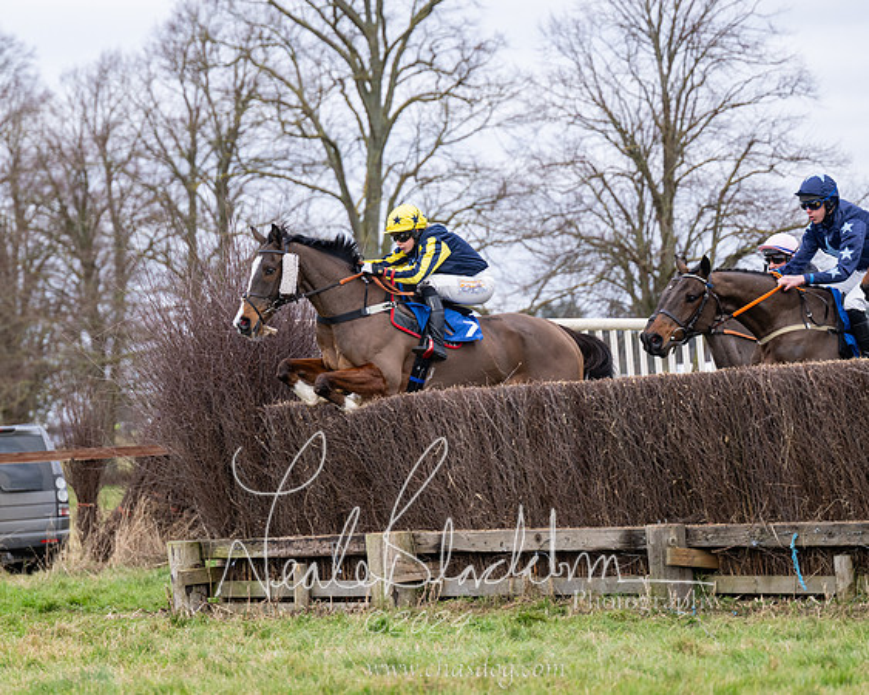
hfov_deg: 11.5
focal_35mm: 167
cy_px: 344
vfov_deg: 9.2
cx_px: 333
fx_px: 4296
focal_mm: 130
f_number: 4
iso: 800
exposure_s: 1/1000
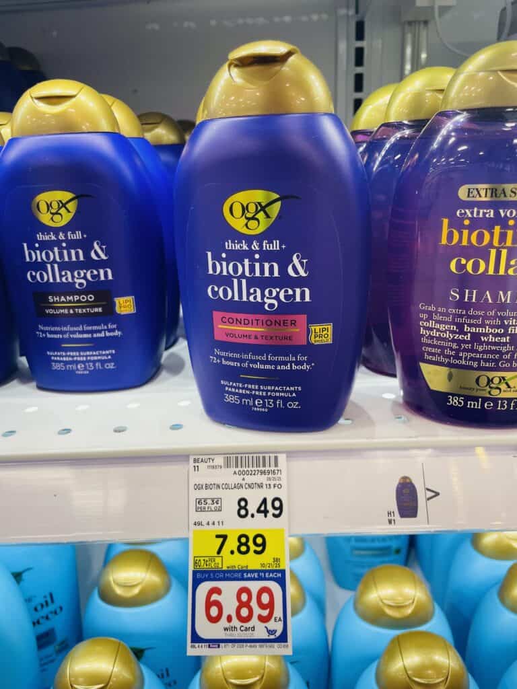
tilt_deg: -18.7
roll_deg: +3.0
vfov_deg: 67.3
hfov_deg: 53.1
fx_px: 518
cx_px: 258
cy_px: 344
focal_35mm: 26
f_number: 1.6
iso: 100
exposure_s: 1/120
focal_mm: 4.2
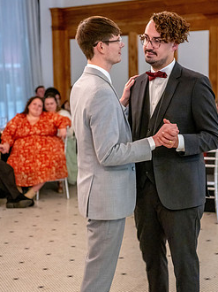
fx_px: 496
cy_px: 191
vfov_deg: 32.5
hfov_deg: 24.7
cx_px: 130
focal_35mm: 59
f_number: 2.8
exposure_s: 1/30
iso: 3200
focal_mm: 45
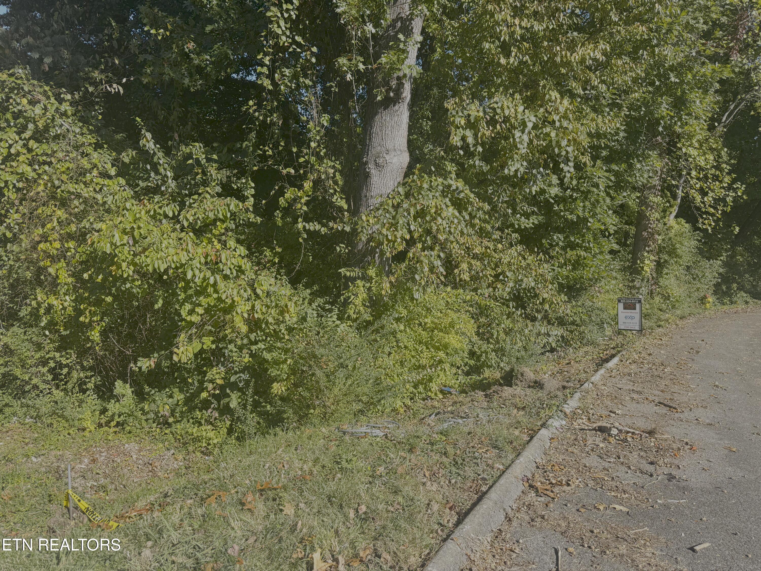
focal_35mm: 24
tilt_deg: -9.7
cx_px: 380
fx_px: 528
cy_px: 286
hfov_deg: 71.6
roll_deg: +1.1
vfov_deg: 56.8
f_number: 1.78
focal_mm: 6.76
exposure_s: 1/1923
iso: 80
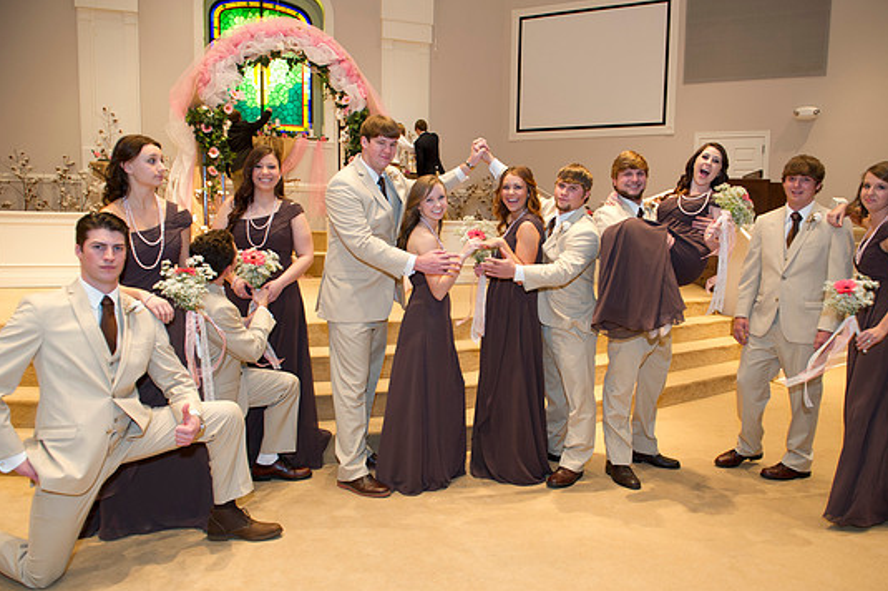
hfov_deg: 69.3
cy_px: 317
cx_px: 476
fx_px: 641
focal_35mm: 26
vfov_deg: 49.5
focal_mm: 24
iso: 1250
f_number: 4
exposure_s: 1/80
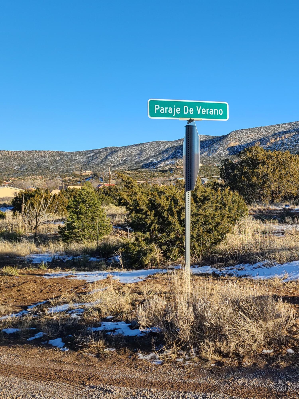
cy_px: 200
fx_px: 299
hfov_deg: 53.1
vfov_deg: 67.3
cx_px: 150
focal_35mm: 26
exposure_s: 1/1429
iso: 40
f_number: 1.8
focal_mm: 5.4
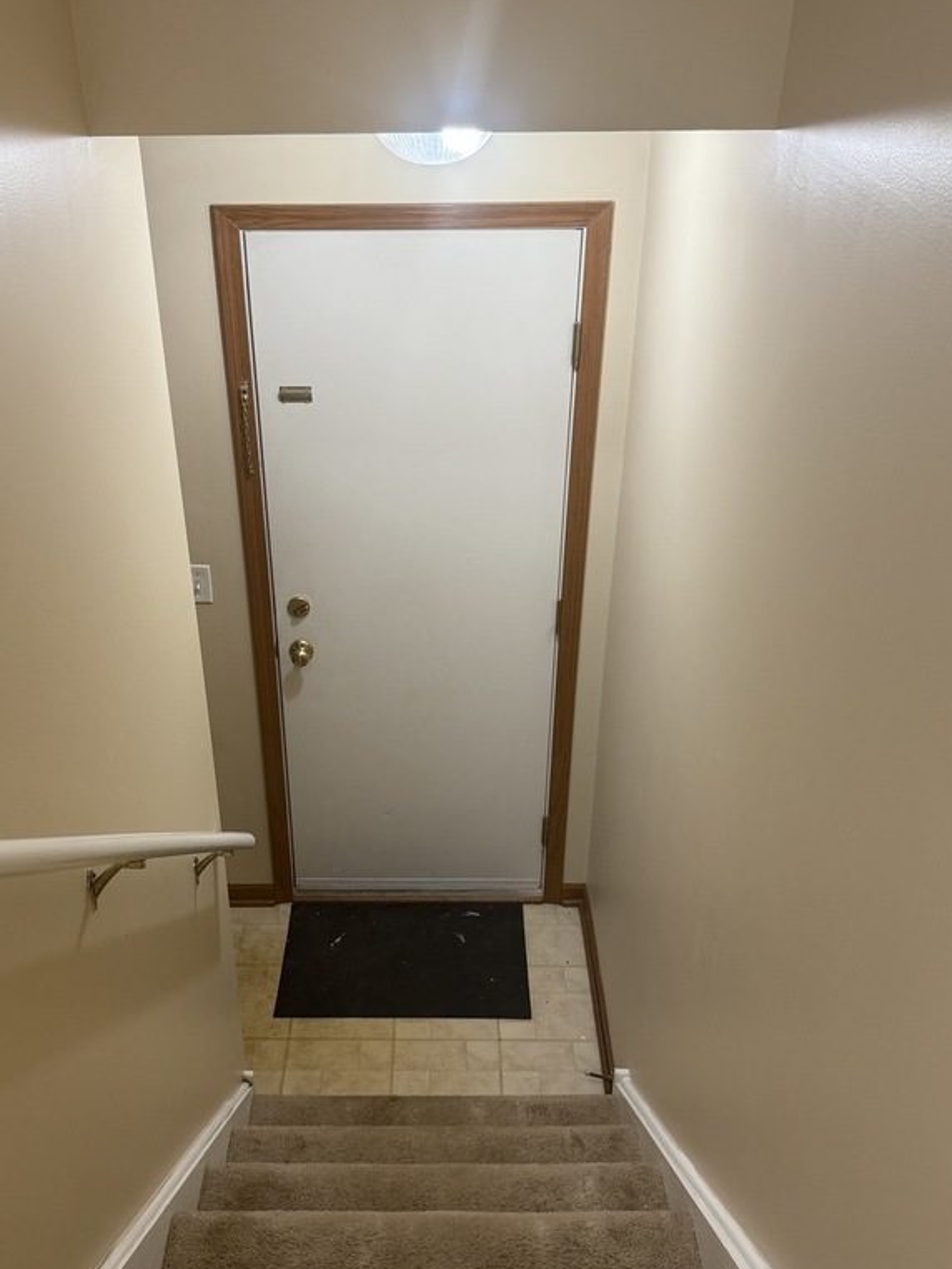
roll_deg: +0.2
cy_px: 728
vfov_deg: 53.7
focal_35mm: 34
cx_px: 421
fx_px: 1246
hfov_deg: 41.7
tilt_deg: -32.4
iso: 160
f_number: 1.78
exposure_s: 1/60
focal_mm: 6.76
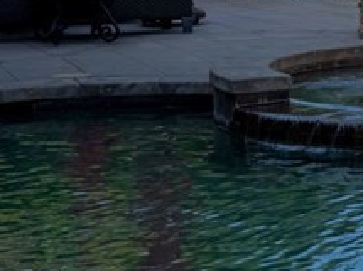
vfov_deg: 9.6
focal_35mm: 151
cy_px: -108
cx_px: 626
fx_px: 1583
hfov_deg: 12.1
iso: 400
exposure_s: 1/2500
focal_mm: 22
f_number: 10
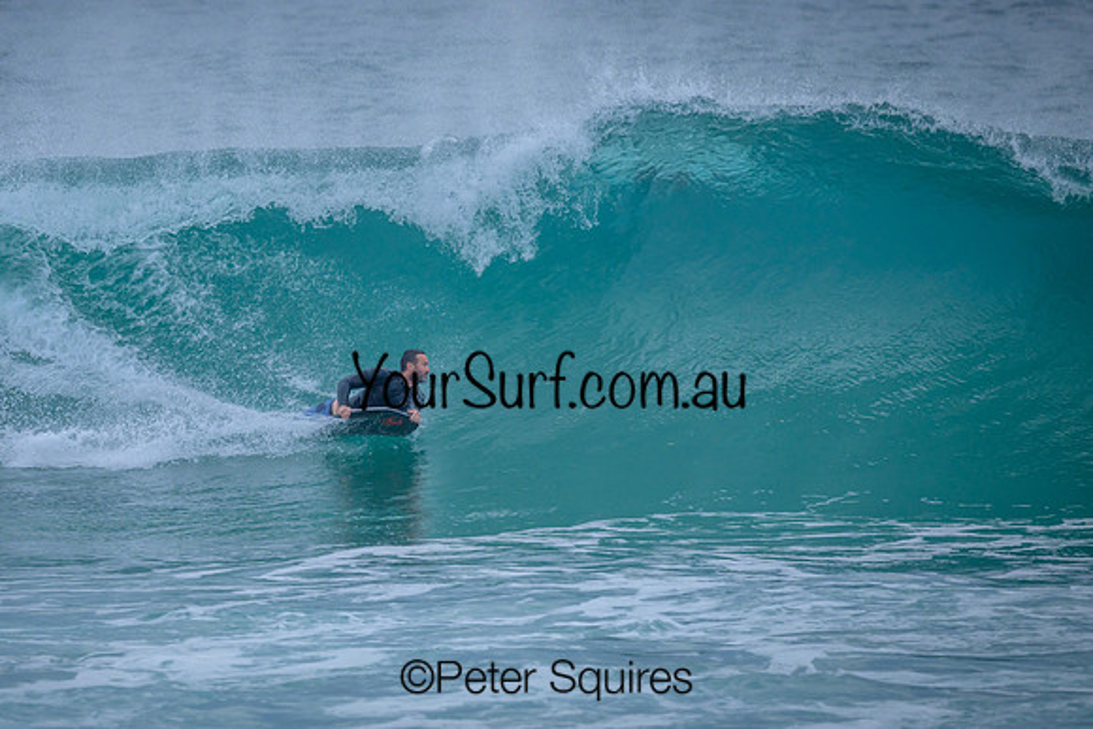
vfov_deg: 1.3
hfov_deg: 2.0
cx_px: 383
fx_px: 31559
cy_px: 323
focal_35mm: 1039
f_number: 6.3
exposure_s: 1/2000
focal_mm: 800
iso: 900
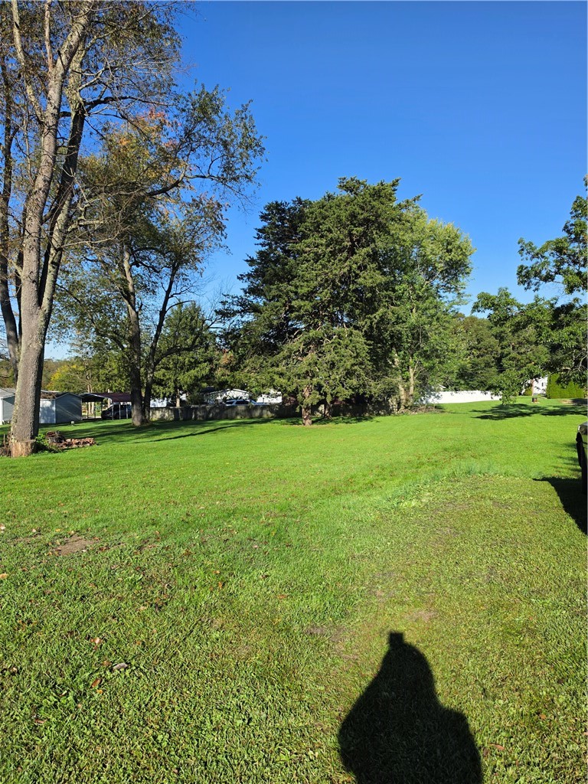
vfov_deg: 73.9
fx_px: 521
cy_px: 392
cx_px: 294
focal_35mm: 23
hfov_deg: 58.9
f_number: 1.4
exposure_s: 1/4648
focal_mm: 6.5
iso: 64
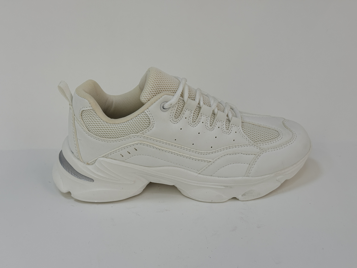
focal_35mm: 48
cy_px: 134
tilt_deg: -29.3
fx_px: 495
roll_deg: +0.2
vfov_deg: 30.3
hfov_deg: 39.7
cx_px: 178
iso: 50
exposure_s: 1/182
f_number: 1.78
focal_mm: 6.76
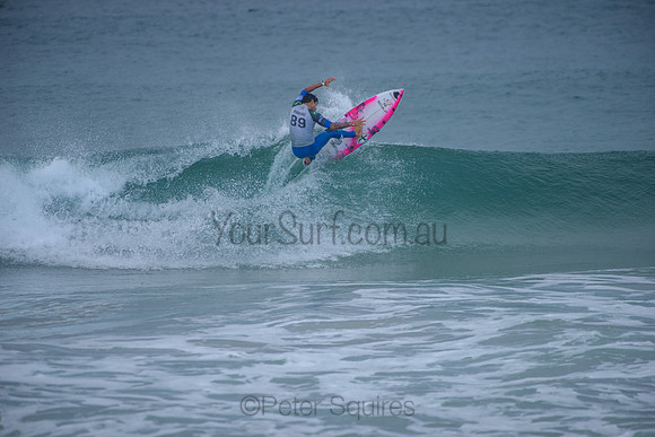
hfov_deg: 4.1
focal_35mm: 500
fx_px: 9099
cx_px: 328
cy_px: 218
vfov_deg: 2.8
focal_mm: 500
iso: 160
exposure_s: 1/800
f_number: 5.6
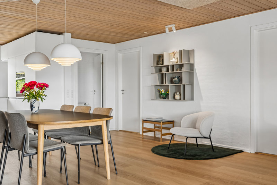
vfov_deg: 37.8
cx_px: 138
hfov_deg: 54.4
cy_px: 92
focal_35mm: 35
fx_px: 269
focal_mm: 35
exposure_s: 1/5
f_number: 8
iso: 200
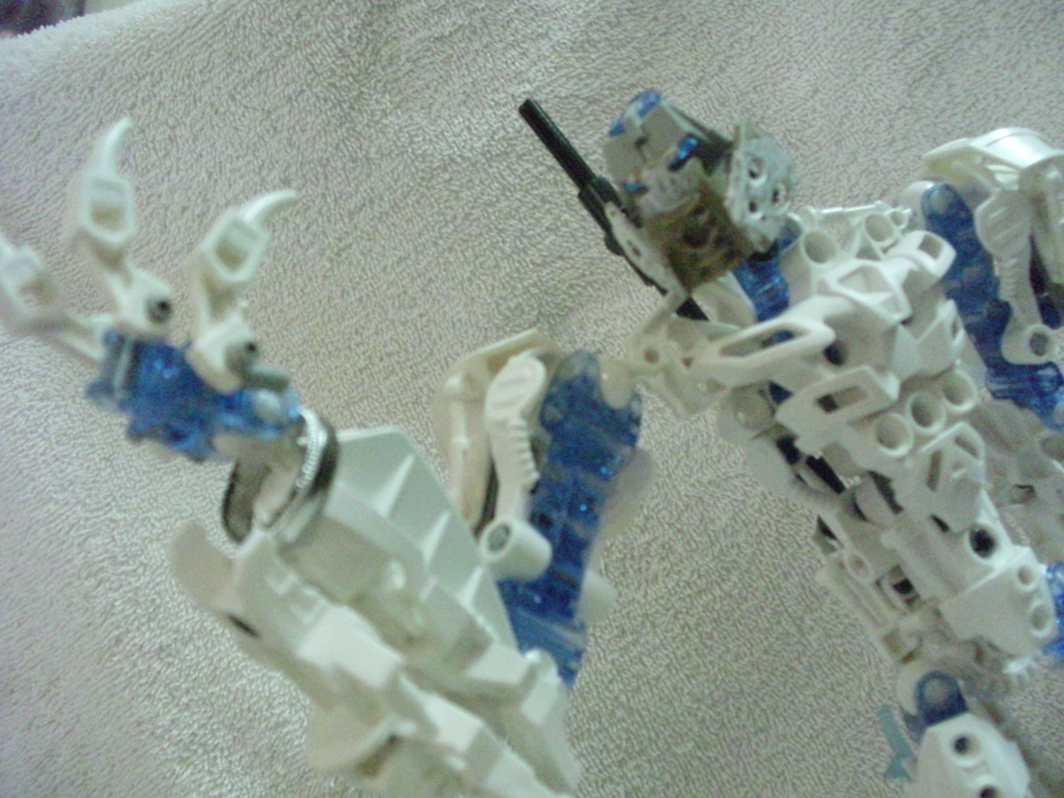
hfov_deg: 49.0
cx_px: 532
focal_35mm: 38
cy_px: 399
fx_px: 1168
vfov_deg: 37.7
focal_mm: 6.3
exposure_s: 1/29
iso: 1600
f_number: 3.1
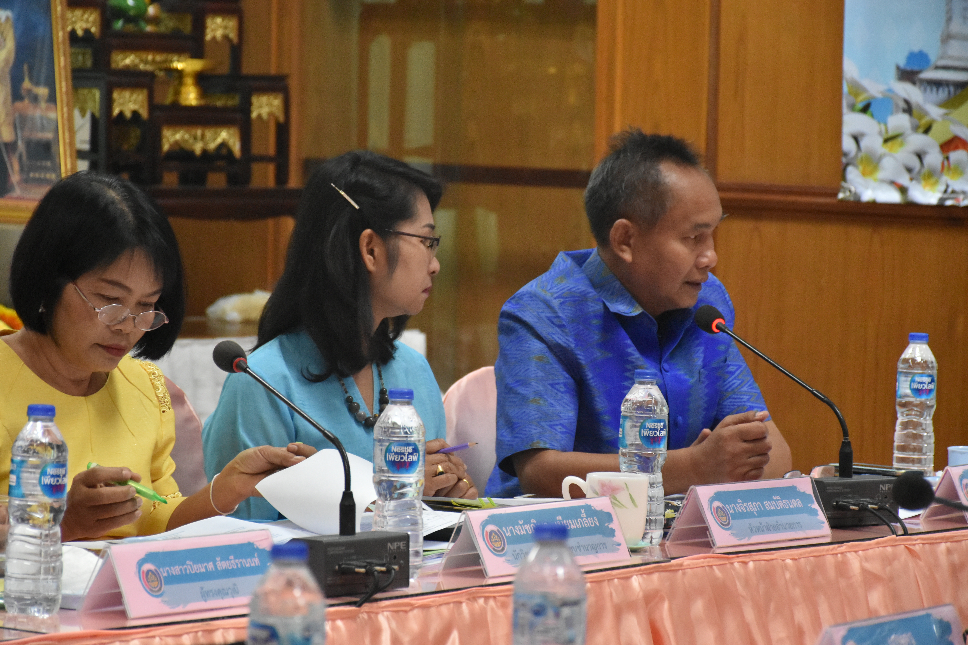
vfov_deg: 8.2
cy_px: 322
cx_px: 484
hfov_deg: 12.2
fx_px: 4517
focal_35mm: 168
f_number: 5.6
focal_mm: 112
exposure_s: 1/160
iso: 2500
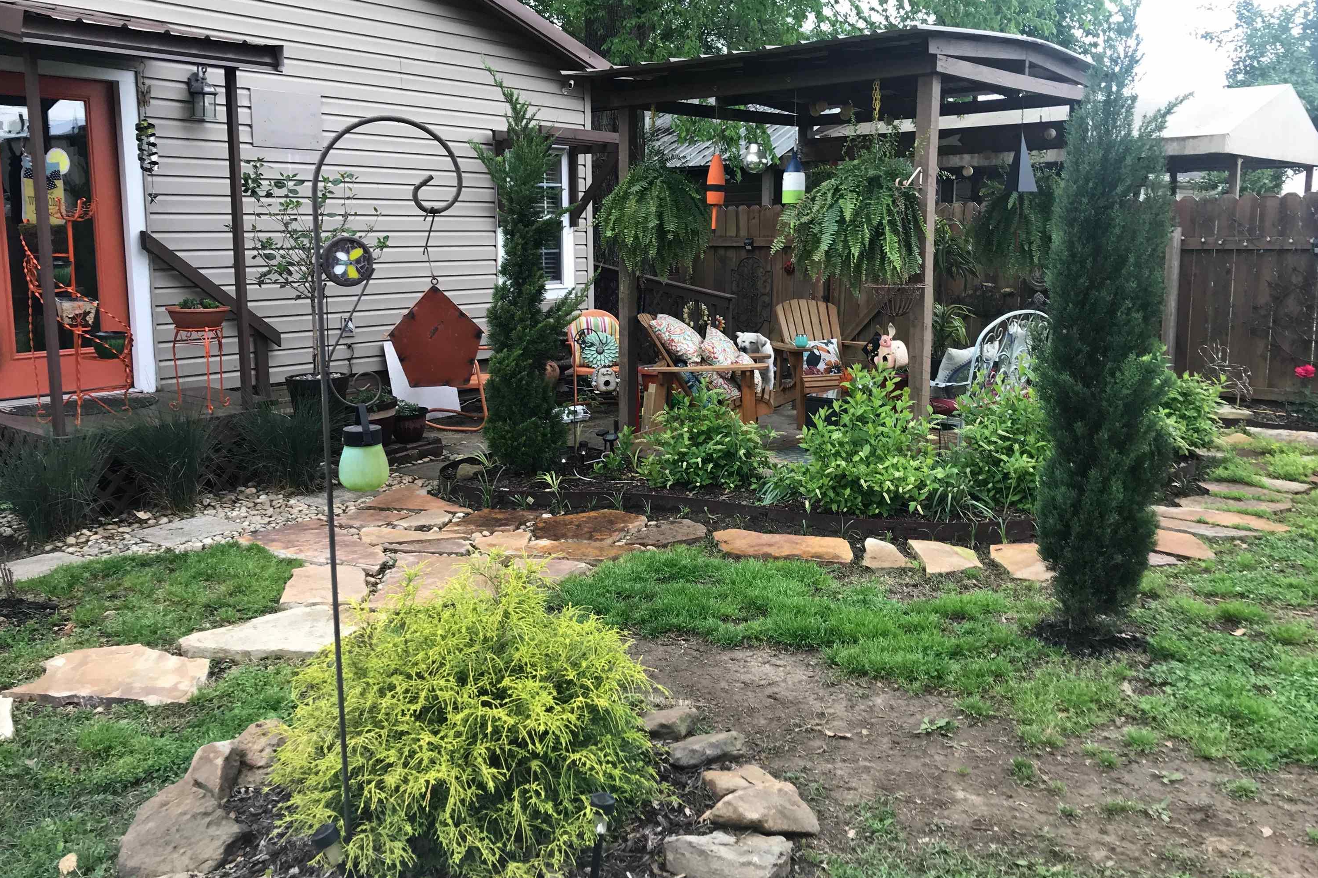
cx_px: 656
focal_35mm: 30
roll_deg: +0.8
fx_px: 1098
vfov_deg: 43.5
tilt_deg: -7.7
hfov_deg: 61.9
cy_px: 394
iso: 25
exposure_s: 1/40
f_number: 1.8
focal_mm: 3.99
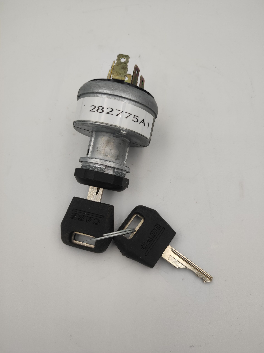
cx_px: 132
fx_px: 255
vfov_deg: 69.4
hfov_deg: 54.8
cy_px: 176
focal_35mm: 25
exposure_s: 1/211
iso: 50
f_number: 1.79
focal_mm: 4.7
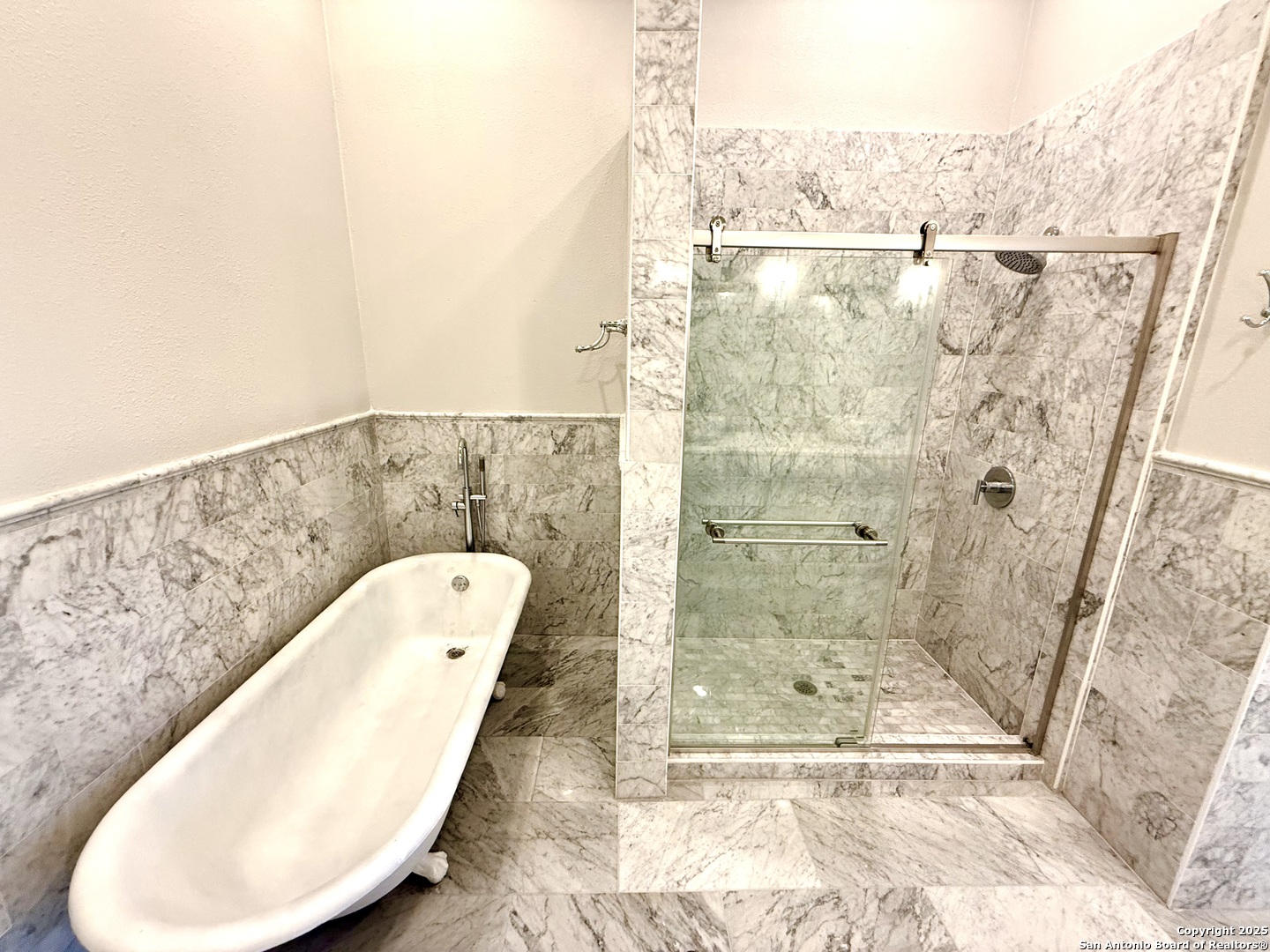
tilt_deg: -13.7
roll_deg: -1.0
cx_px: 635
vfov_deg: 85.7
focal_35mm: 14
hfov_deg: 102.1
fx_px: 514
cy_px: 476
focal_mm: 2.22
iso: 250
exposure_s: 1/60
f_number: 2.2
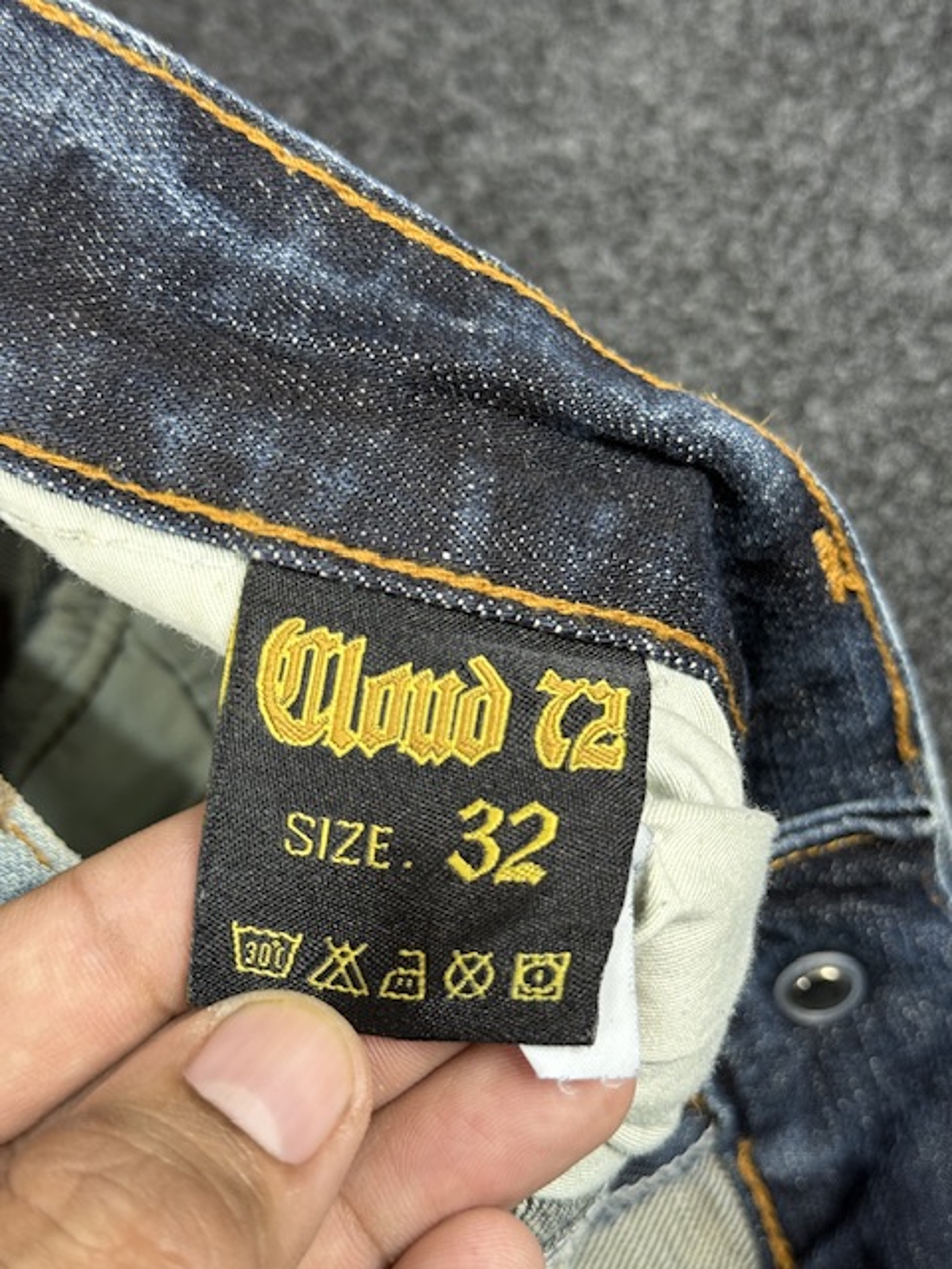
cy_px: 634
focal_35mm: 48
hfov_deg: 30.3
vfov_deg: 39.7
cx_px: 476
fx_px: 1760
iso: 160
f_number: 1.78
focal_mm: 6.76
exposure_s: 1/50
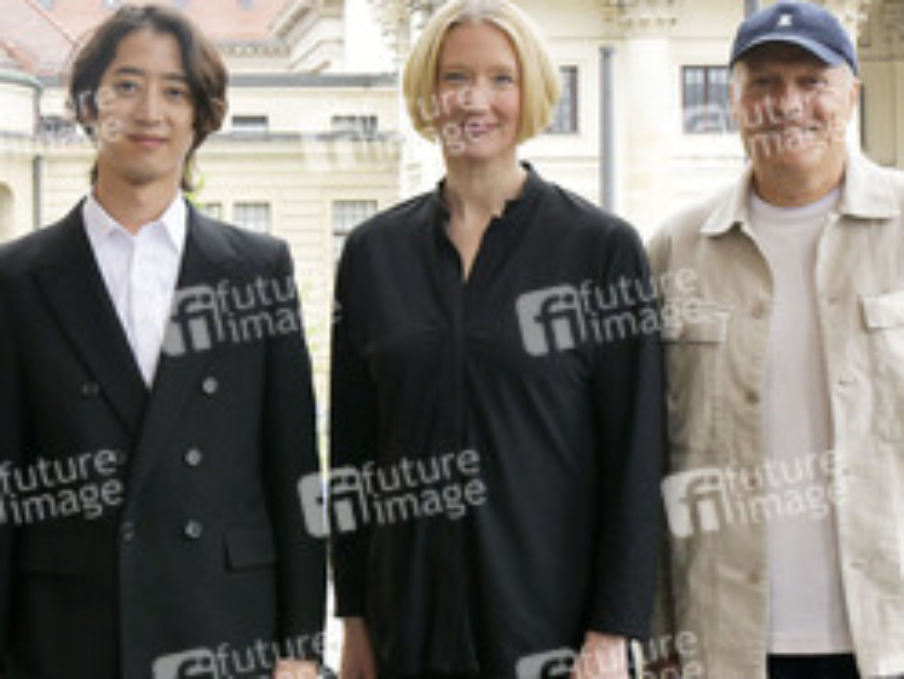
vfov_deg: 22.2
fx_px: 1724
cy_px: 403
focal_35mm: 66
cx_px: 296
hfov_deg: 29.2
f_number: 8
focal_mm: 38
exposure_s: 1/250
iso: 1000
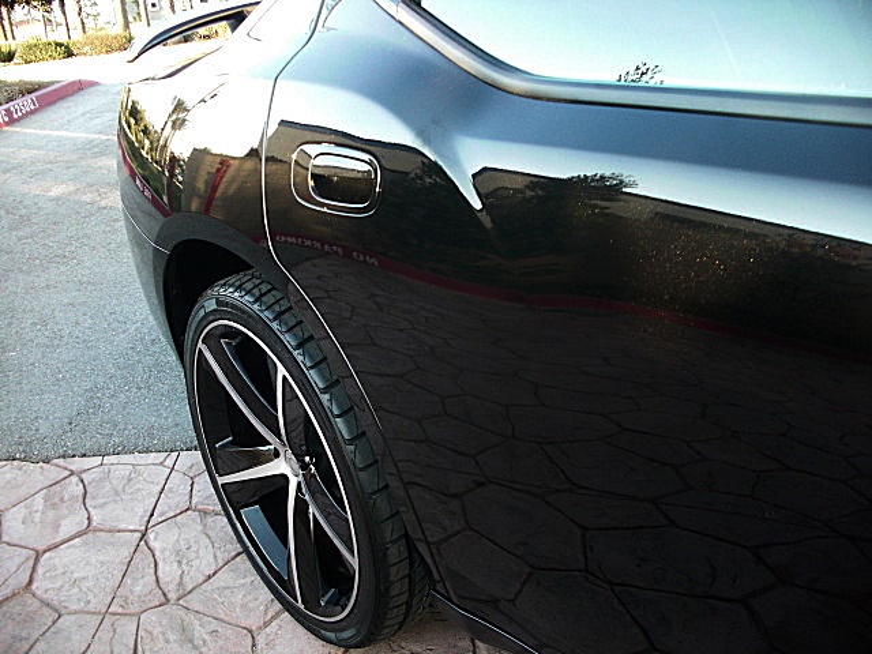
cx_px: 436
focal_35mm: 36
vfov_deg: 39.7
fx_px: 907
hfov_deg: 51.4
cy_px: 327
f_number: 2.8
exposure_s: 1/100
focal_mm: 6.3
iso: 200
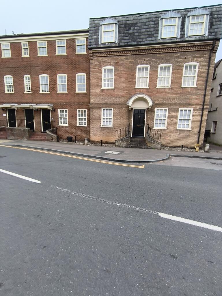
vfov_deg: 98.1
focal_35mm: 15
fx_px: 128
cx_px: 111
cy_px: 148
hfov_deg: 81.8
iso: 50
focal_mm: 1.65
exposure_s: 1/177
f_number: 2.2
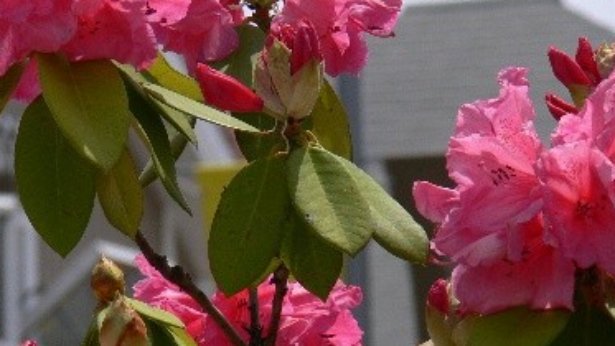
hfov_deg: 4.6
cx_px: 130
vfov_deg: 2.6
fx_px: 7682
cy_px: 295
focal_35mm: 471
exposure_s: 1/400
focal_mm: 53.2
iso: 80
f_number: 5.6
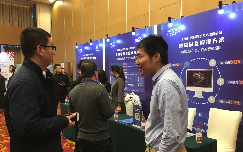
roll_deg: +1.0
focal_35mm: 31
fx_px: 205
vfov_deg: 40.5
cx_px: 121
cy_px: 87
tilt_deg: -4.4
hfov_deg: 61.2
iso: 200
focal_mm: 4.15
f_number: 2.2
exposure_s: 1/33
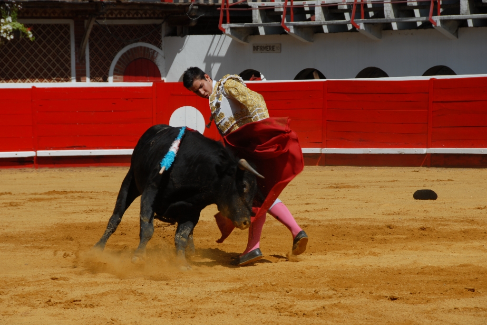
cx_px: 244
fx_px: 2437
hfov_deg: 11.4
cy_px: 162
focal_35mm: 180
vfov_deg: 7.6
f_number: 8
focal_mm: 120
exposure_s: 1/350
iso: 100
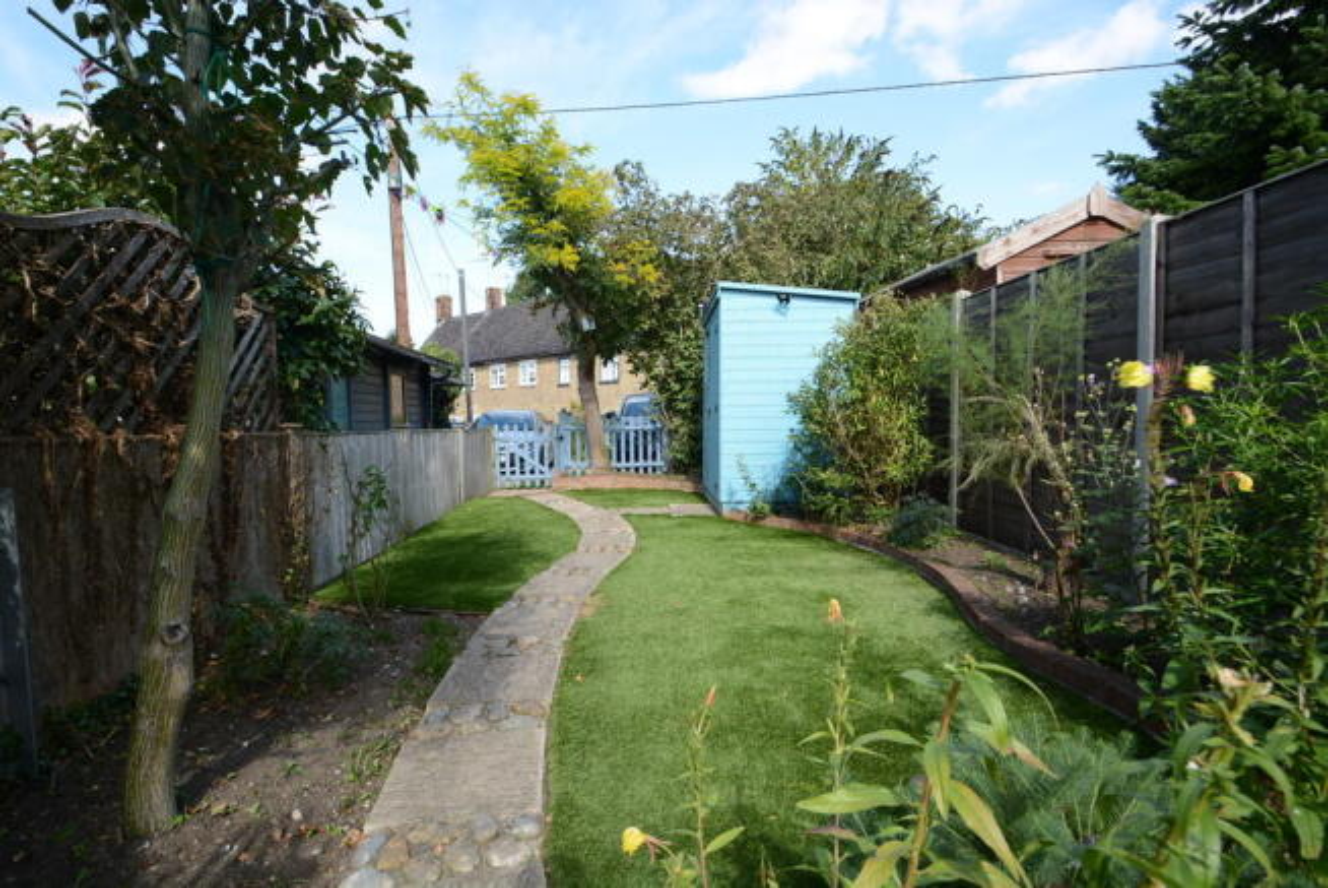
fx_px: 609
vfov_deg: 72.1
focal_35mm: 16
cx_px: 664
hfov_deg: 94.9
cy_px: 444
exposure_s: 1/100
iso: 100
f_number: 8
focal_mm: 11
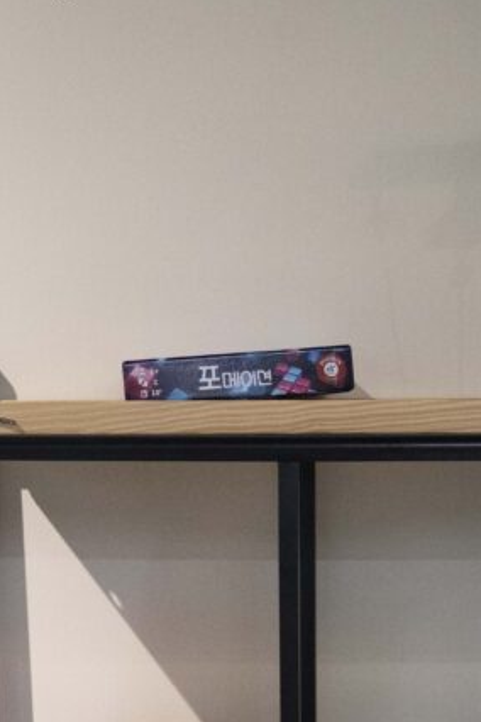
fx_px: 1784
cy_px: 780
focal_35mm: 89
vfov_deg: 21.7
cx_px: 385
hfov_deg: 15.3
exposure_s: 1/160
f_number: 5
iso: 10000
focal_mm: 37
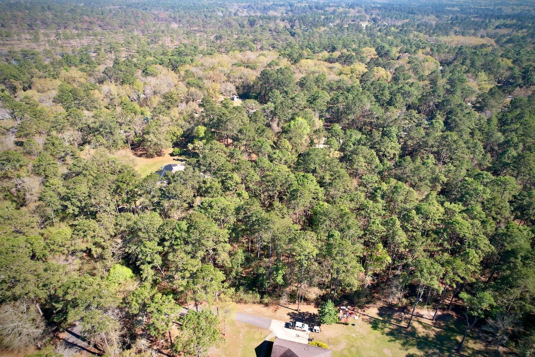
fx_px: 327
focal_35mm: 22
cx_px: 268
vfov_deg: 57.3
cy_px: 178
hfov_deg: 78.6
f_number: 2.8
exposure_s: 1/90
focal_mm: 8.38
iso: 100
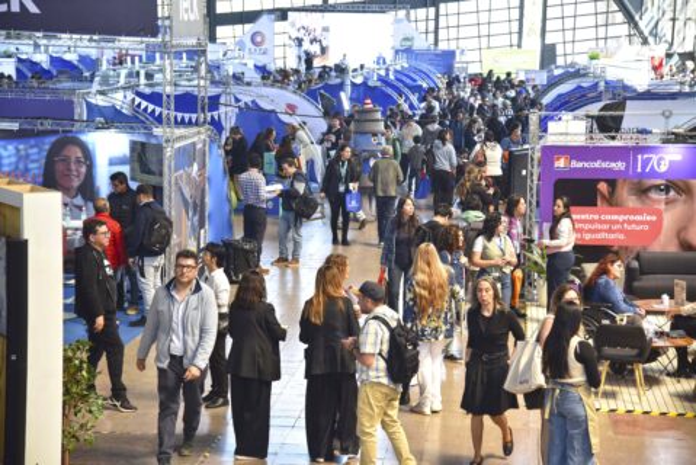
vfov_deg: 16.7
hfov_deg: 24.7
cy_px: 232
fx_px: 1586
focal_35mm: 82
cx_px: 348
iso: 800
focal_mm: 82
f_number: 4
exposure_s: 1/160
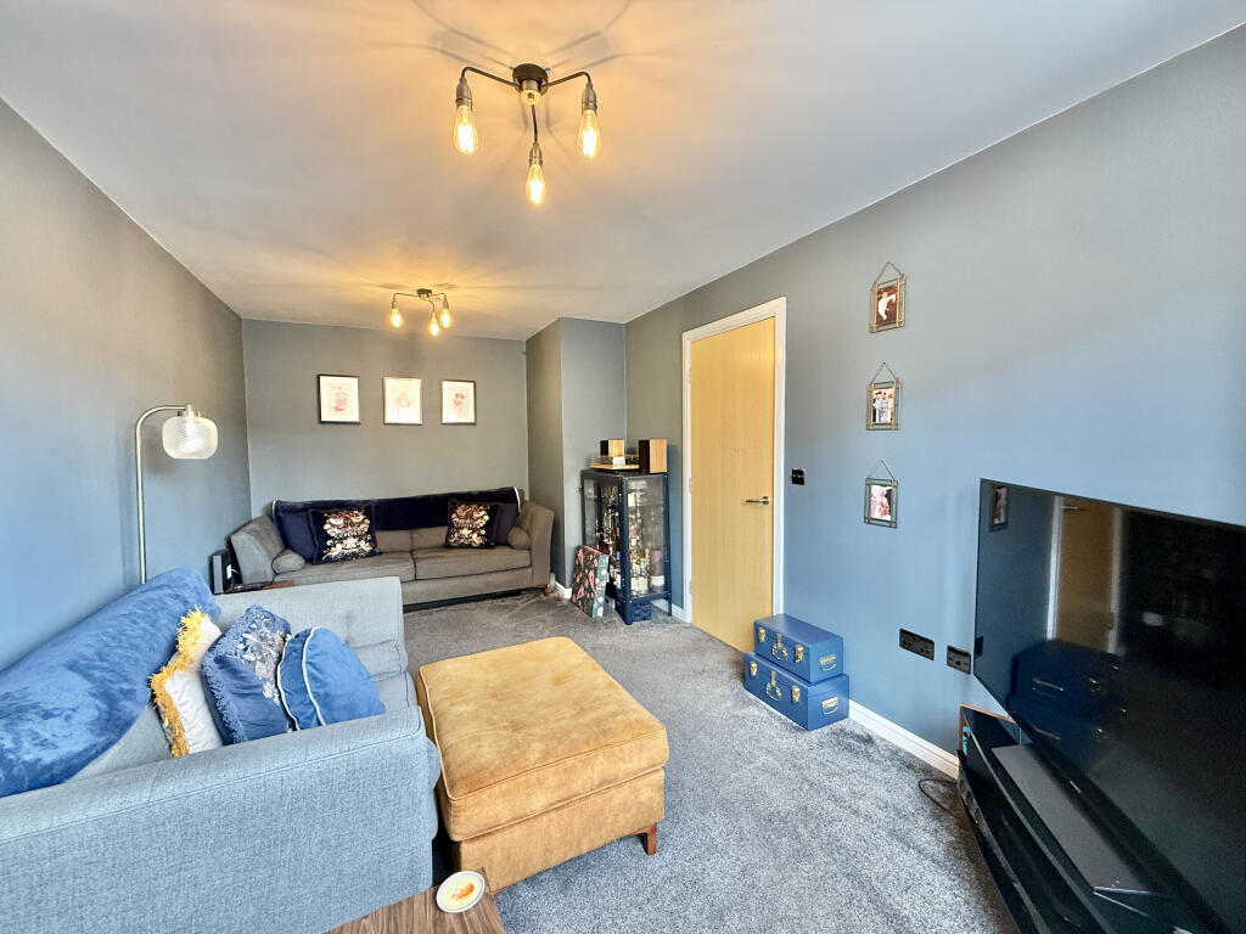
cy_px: 467
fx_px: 504
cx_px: 623
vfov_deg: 85.7
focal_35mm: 14
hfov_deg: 102.1
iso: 400
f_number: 2.2
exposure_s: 1/50
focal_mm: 2.22
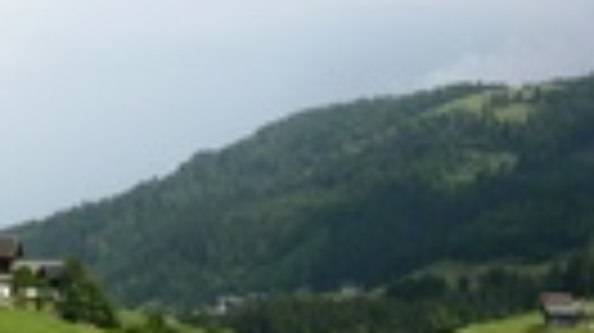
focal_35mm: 104
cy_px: 155
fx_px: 1637
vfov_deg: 11.6
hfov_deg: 19.0
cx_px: -184
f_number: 8
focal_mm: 9.2
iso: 50
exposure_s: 1/135
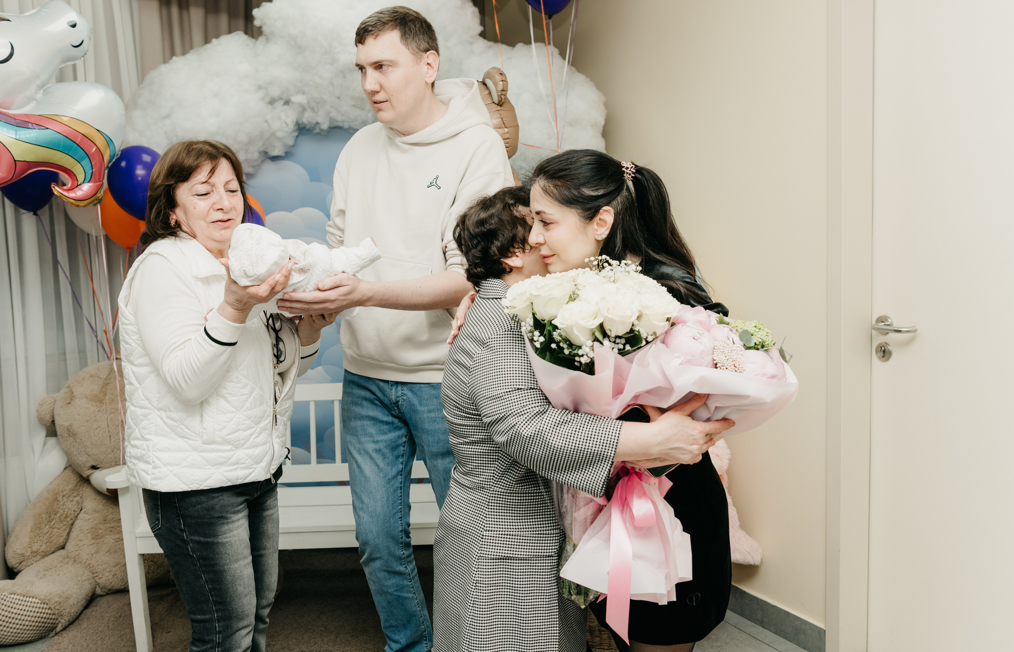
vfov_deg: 37.2
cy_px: 325
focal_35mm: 35
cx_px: 502
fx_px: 969
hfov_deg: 55.2
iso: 250
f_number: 4.5
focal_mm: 31
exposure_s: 1/160
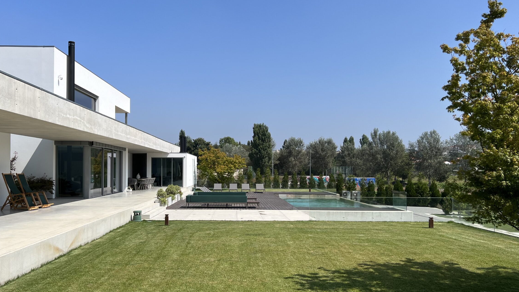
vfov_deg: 36.6
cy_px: 165
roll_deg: -0.5
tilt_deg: +0.1
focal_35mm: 32
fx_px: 440
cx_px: 236
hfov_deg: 60.9
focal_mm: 5.7
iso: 50
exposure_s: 1/5882
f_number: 1.5
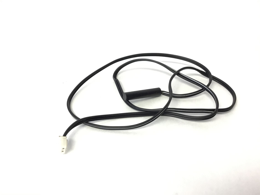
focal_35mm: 31
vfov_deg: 45.4
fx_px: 233
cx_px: 130
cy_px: 98
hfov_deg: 58.4
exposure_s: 1/33
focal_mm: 3.3
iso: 32
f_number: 2.4
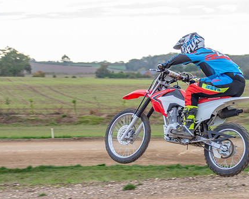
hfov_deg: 12.5
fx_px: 1135
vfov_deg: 10.0
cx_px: 195
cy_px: 114
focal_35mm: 154
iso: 400
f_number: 6.3
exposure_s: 1/400
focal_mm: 66
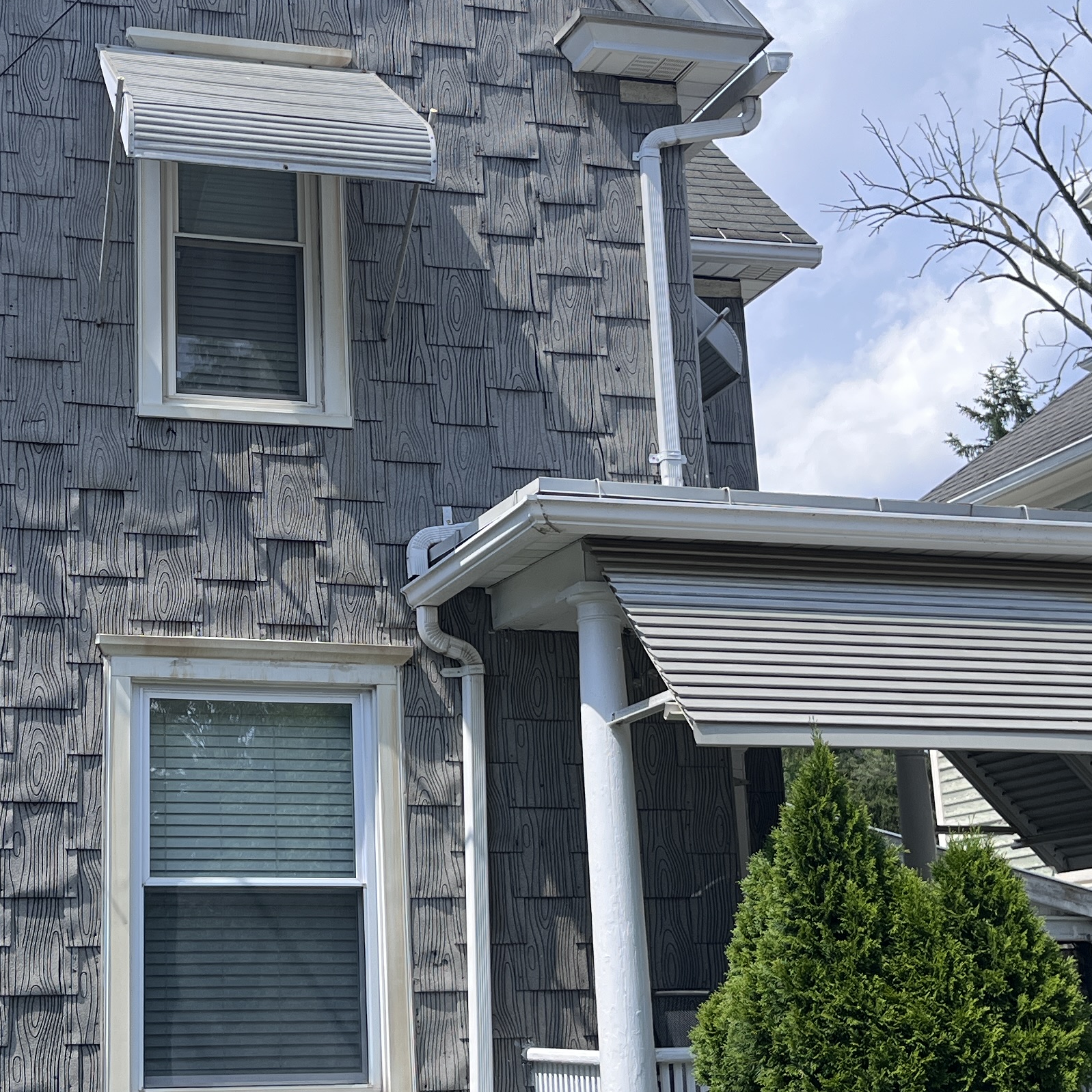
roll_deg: +1.2
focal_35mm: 58
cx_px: 279
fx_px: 2070
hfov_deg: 29.1
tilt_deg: +16.0
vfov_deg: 29.5
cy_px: 482
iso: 50
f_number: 1.6
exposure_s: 1/3876
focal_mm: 5.1
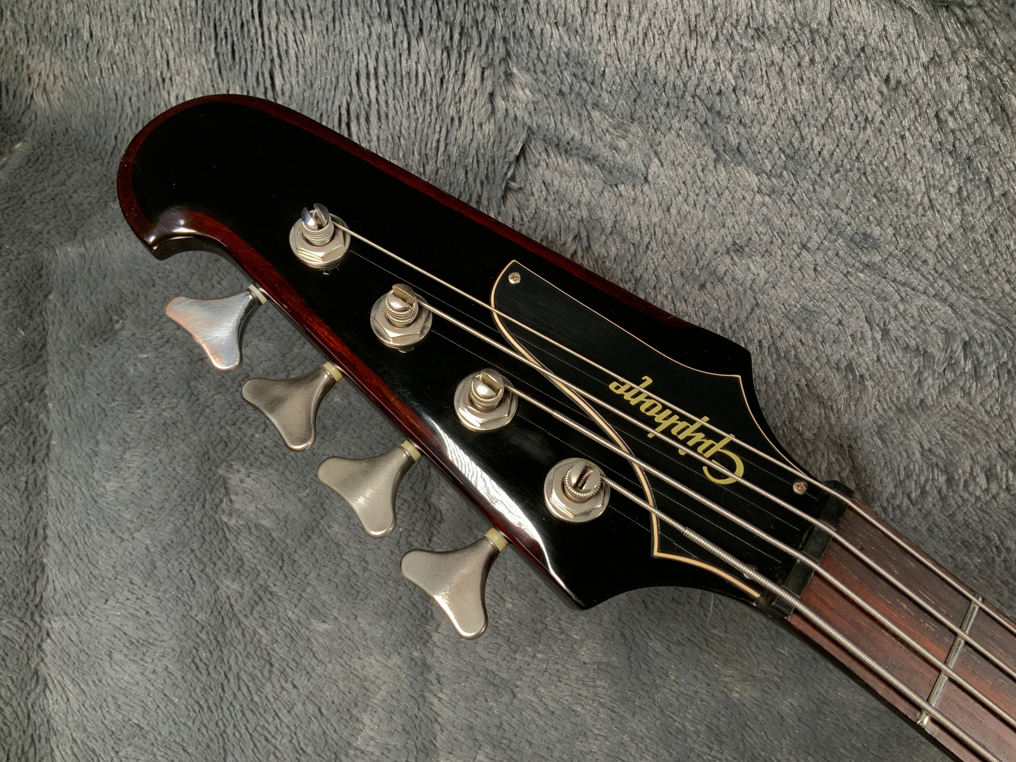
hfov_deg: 61.7
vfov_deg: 48.2
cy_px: 381
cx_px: 508
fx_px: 851
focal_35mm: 29
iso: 40
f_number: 1.8
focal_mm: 3
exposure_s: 1/104
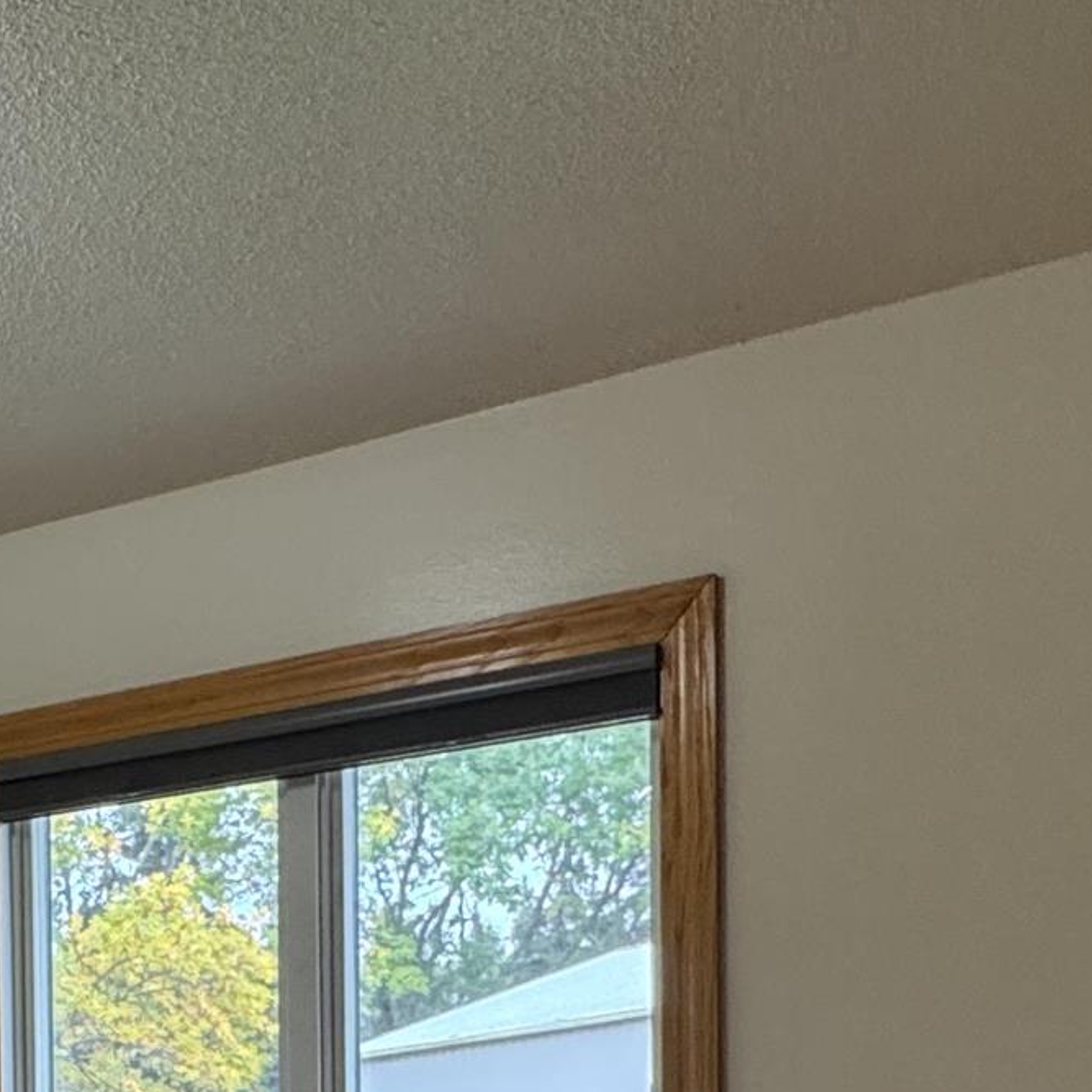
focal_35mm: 57
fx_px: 2034
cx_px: -115
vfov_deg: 27.0
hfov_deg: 27.4
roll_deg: +0.6
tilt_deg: -1.8
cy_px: 1270
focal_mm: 2.22
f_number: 2.2
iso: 250
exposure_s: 1/120
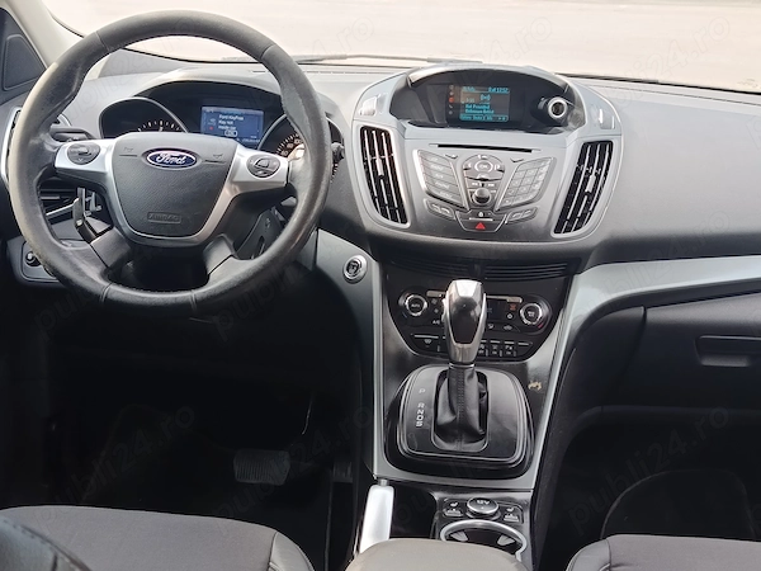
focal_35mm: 48
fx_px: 1055
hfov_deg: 39.7
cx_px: 380
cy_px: 286
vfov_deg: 30.3
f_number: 1.7
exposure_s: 1/100
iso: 146
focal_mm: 5.24
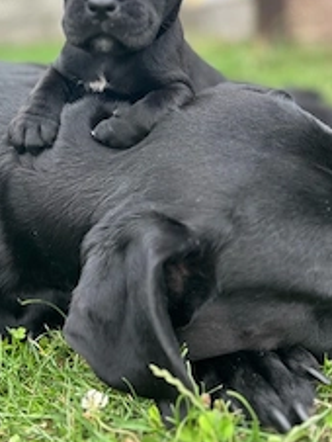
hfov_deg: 31.1
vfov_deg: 40.7
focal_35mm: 46
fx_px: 587
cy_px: 147
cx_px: 86
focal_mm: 5.7
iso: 50
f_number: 1.5
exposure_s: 1/327
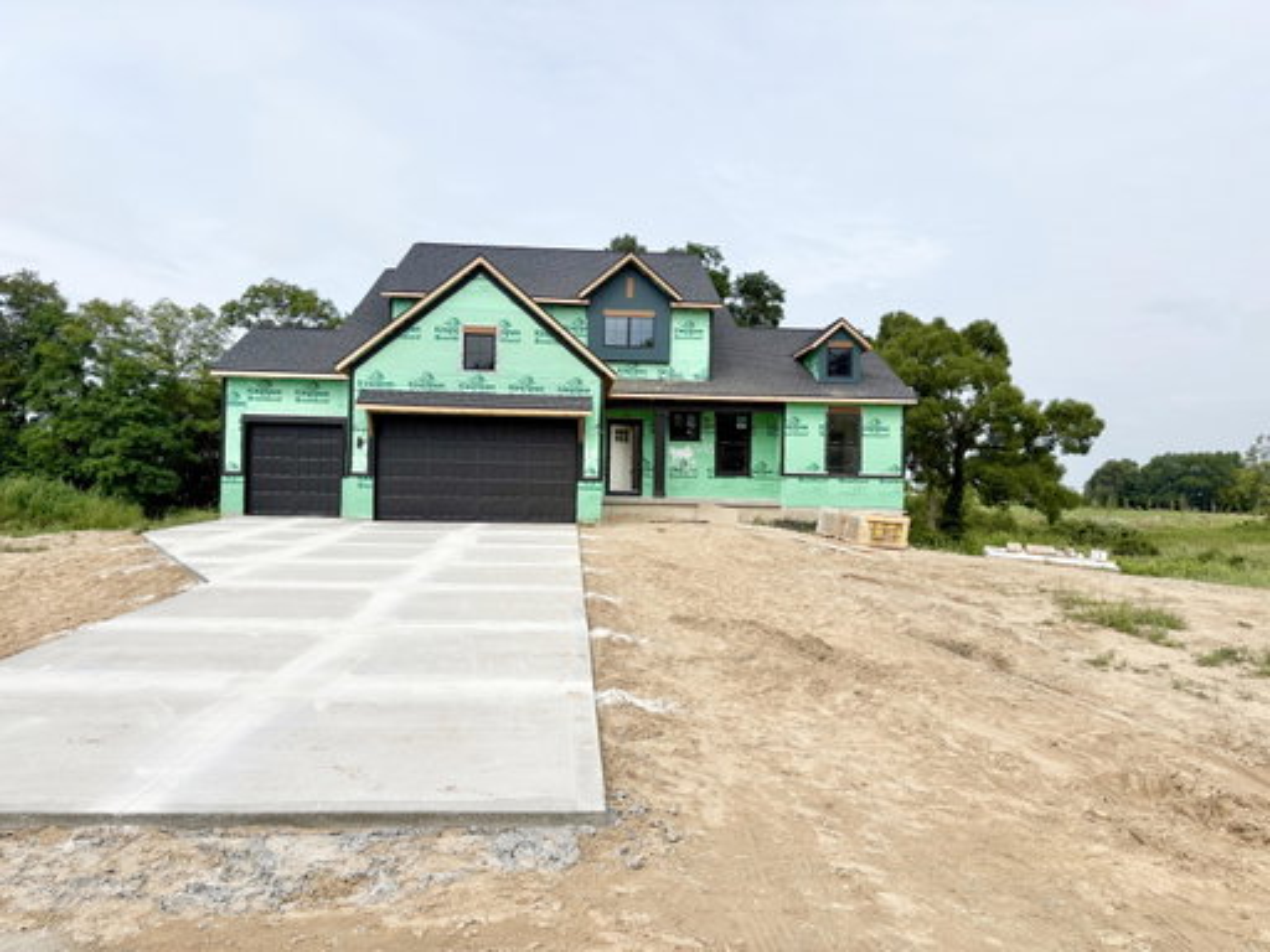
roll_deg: -0.2
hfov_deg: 67.3
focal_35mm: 26
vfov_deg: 53.1
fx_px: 954
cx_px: 635
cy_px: 476
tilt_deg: +1.4
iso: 50
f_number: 1.6
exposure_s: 1/5814
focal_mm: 5.96
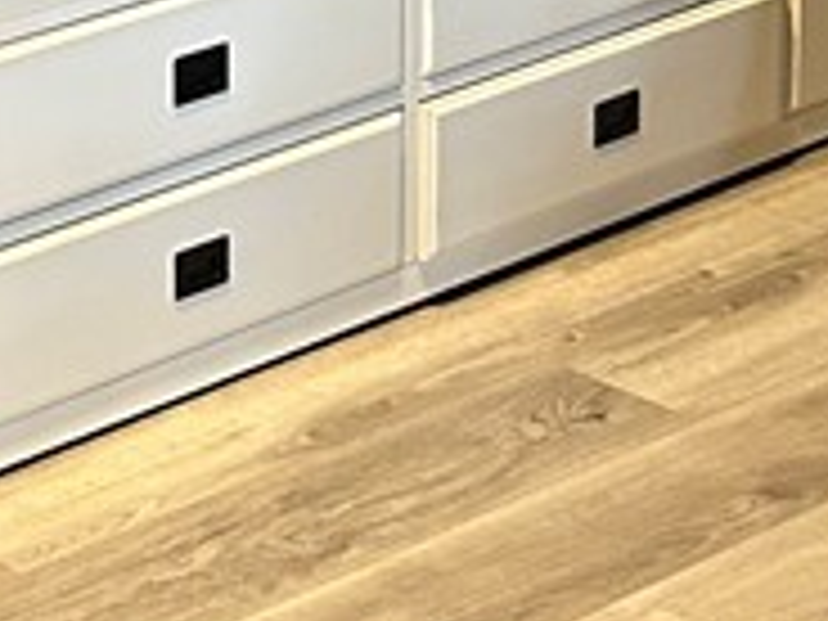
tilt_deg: -13.5
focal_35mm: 145
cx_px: -292
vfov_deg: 9.9
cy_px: -328
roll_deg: +1.5
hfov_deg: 13.1
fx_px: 3468
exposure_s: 1/60
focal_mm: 5.7
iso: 500
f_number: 1.5
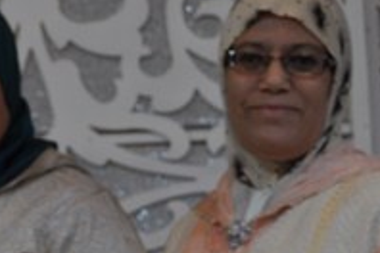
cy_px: 175
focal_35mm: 184
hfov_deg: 10.9
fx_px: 1942
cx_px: -109
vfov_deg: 7.5
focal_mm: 38
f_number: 4.8
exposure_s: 1/60
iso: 720
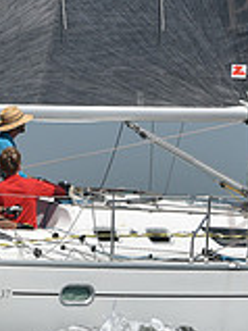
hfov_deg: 6.0
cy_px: 113
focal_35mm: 246
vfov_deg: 8.1
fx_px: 2353
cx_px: 117
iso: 250
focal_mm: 70
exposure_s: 1/1250
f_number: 10
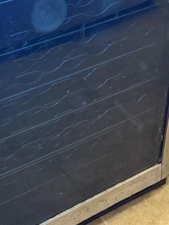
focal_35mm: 66
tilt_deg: -38.4
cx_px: 50
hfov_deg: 22.1
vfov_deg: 29.3
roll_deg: +1.5
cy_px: 92
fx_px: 430
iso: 800
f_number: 1.78
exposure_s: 1/60
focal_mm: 6.76
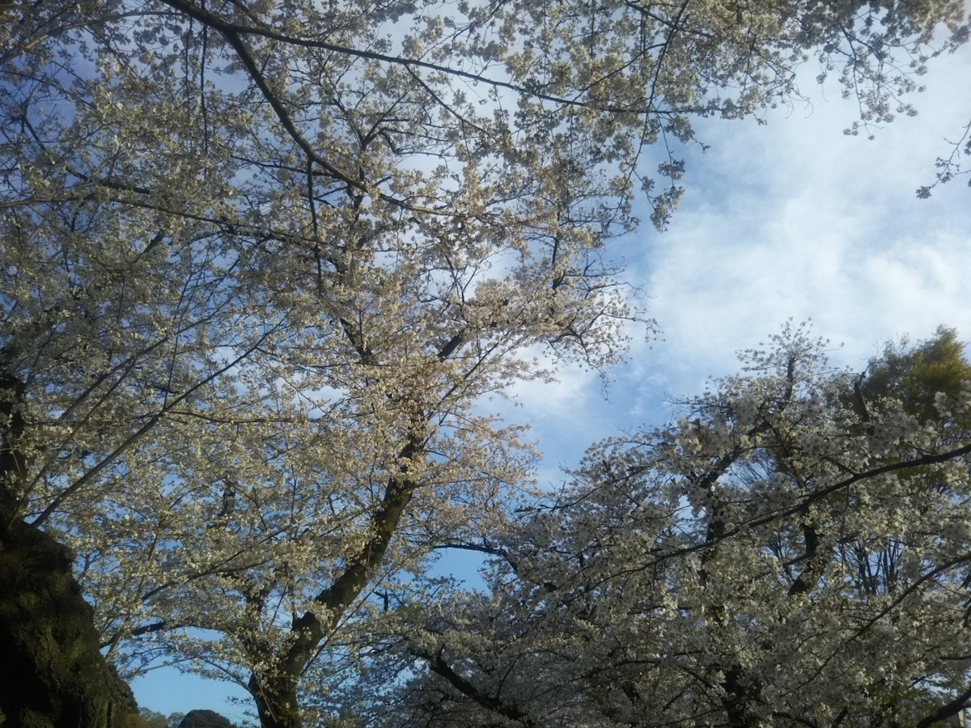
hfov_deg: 60.0
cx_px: 486
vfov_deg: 46.8
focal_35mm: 30
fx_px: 842
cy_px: 364
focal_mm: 4
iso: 25
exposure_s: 1/907
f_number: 2.2
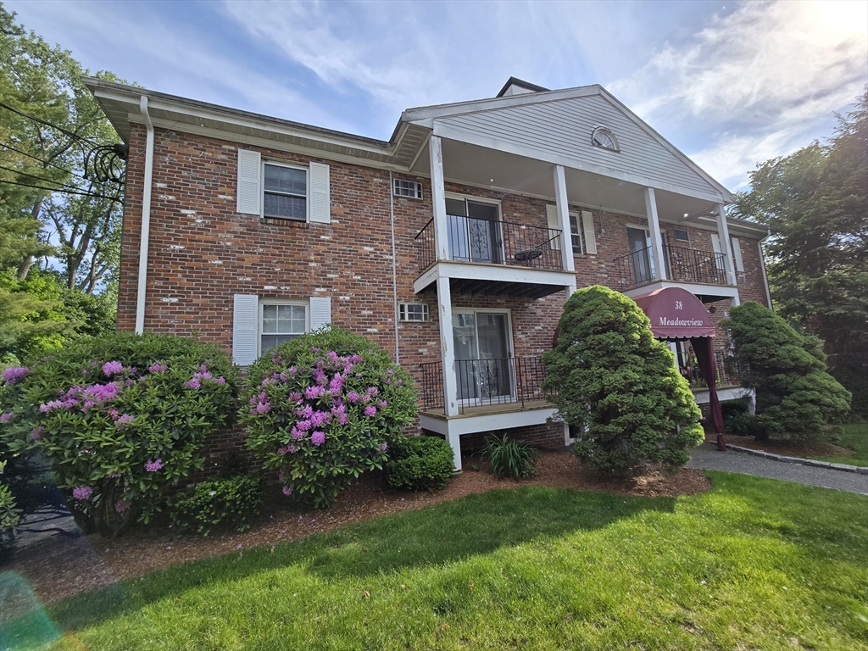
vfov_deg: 89.9
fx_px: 326
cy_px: 326
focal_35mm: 13
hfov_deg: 106.2
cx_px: 434
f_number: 2.2
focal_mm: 2.2
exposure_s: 1/1809
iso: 50
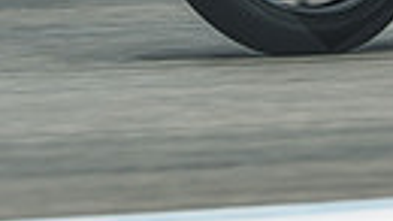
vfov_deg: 0.6
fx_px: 20385
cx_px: 559
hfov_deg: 1.1
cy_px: -241
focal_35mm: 1957
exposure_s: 1/320
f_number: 4
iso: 160
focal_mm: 280
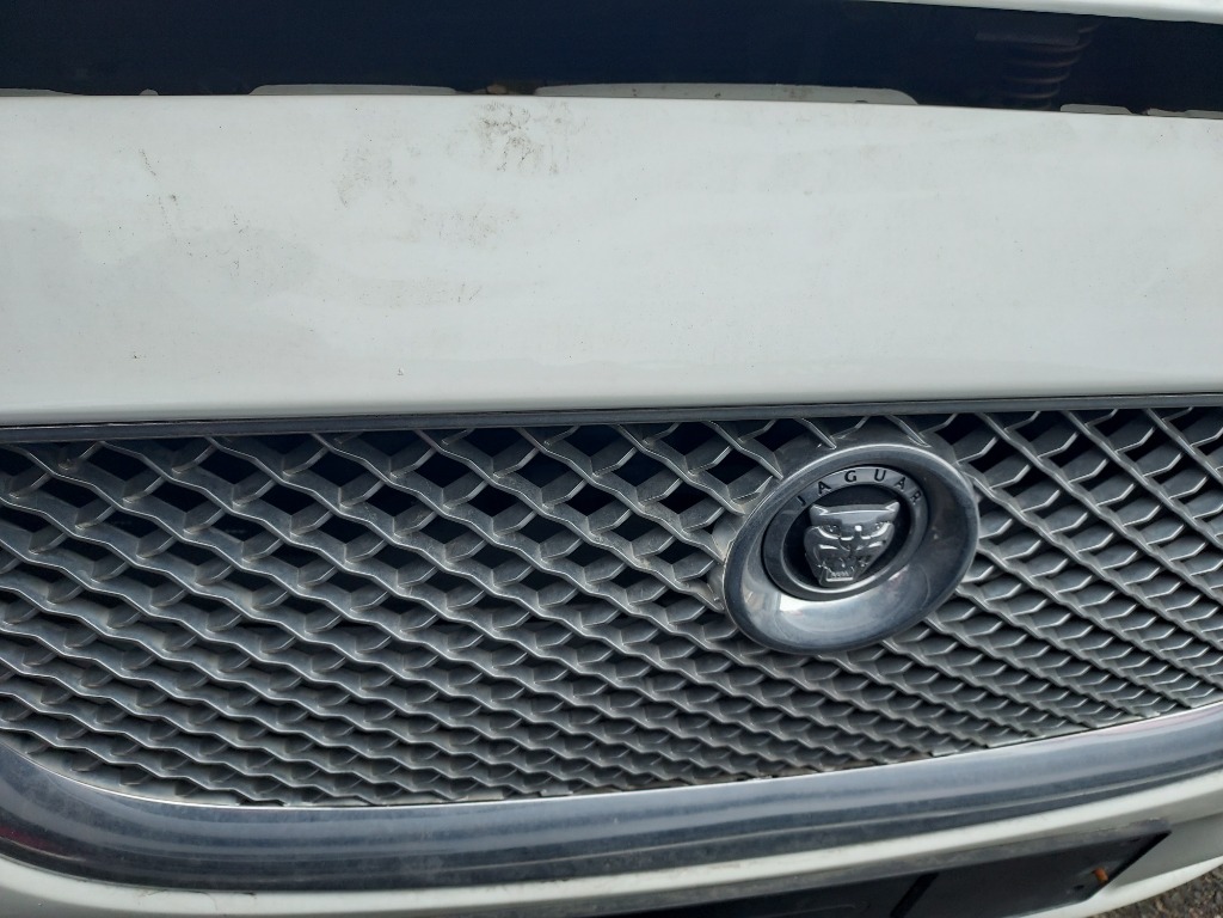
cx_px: 612
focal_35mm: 24
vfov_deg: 56.8
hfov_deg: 71.6
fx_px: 848
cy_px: 459
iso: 40
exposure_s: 1/358
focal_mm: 4.6
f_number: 1.8
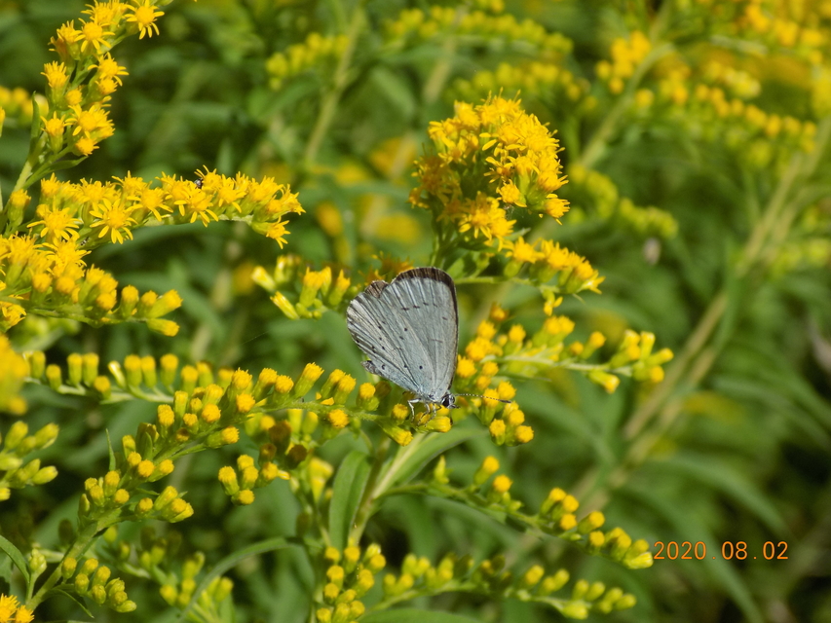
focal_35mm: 118
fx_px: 2833
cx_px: 416
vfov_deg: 12.6
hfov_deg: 16.7
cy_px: 312
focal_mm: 20.9
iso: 80
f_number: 4.8
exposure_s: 1/500
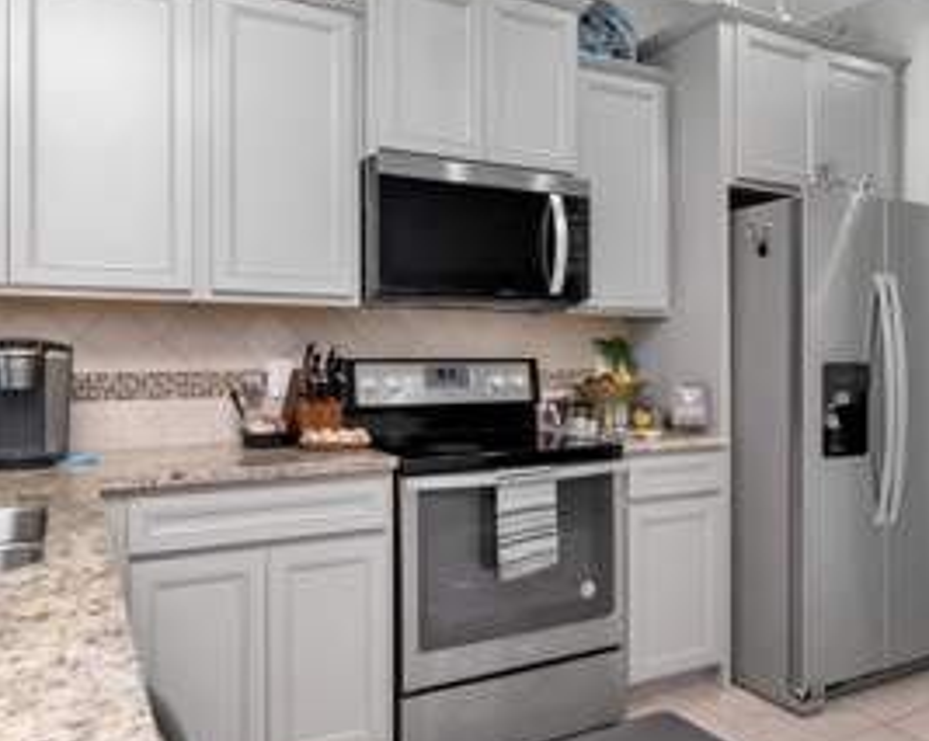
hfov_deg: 62.1
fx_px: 765
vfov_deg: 51.6
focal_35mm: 28
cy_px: 339
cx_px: 550
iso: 1000
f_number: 6.3
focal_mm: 11
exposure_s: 1/60
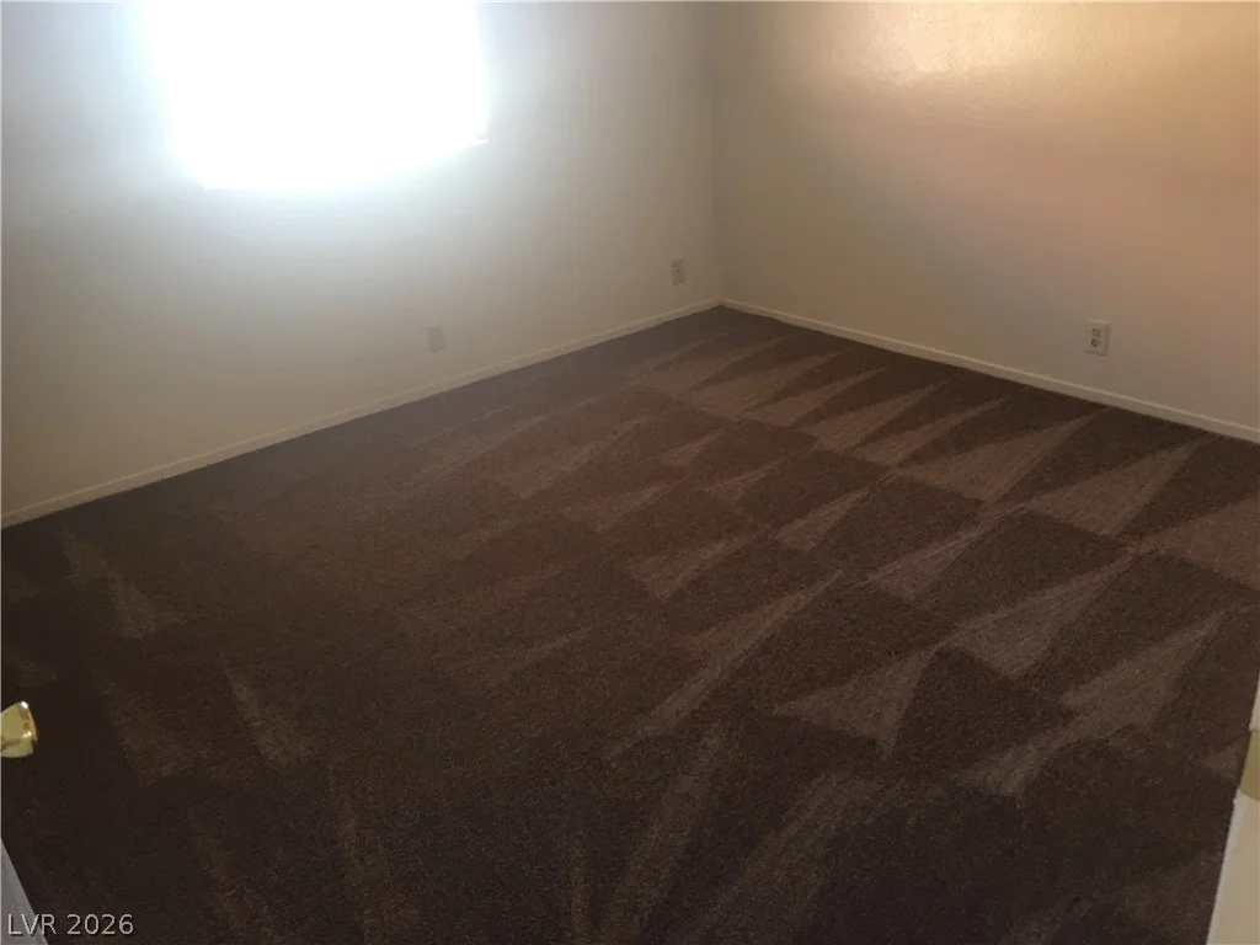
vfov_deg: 48.2
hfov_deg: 61.7
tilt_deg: -24.7
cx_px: 630
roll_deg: +4.4
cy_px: 472
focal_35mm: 29
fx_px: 1056
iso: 25
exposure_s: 1/15
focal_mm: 4.15
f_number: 2.2
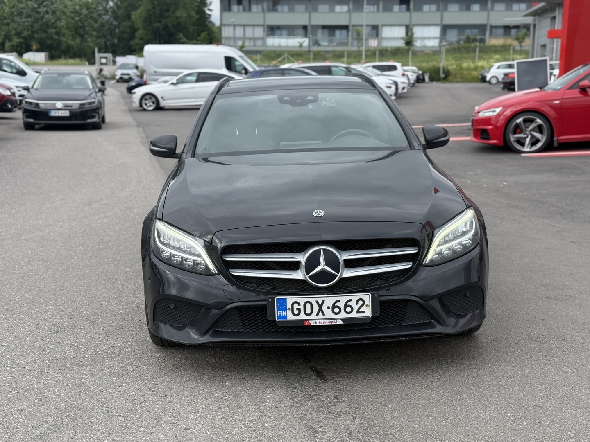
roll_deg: -0.5
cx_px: 295
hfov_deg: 39.7
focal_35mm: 48
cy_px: 221
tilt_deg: -10.1
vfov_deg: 30.3
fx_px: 818
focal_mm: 6.76
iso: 80
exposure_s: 1/1795
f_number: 1.78
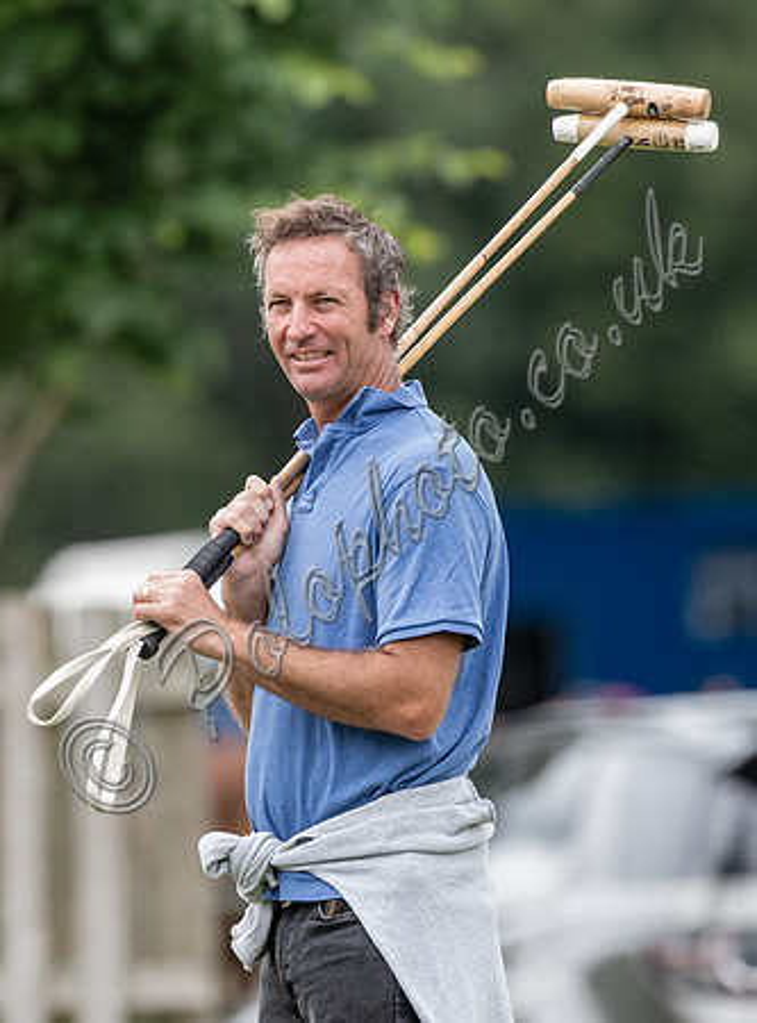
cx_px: 261
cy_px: 580
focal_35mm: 1172
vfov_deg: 1.7
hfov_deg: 1.3
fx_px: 34478
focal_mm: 500
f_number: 4.5
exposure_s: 1/1600
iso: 1000
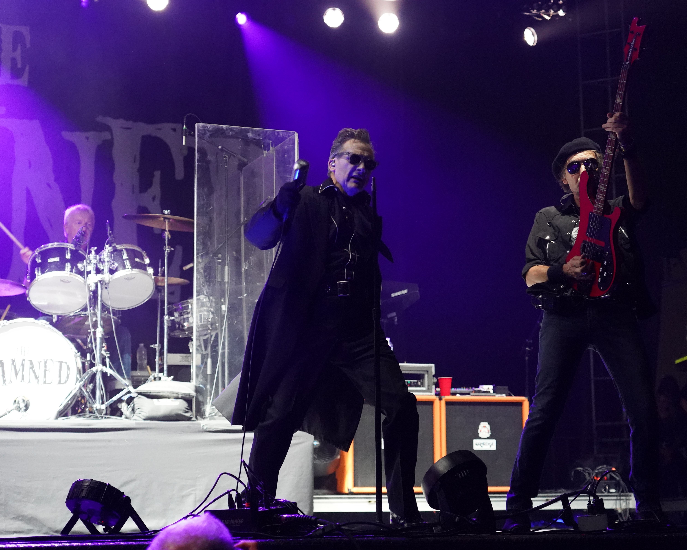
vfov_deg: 21.6
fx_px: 1444
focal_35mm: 71
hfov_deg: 26.8
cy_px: 275
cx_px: 359
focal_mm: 63
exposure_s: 1/160
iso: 8000
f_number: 4
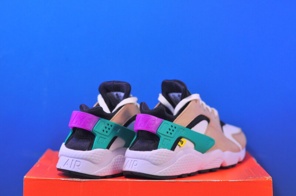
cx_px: 148
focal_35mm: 75
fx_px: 616
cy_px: 98
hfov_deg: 27.0
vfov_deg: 18.1
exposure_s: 1/320
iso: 250
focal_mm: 50
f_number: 2.5
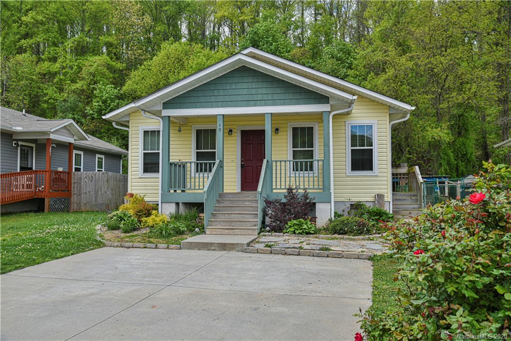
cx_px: 256
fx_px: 454
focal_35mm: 32
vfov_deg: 41.1
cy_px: 170
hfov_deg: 58.7
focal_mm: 32
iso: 400
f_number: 8
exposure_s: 1/250
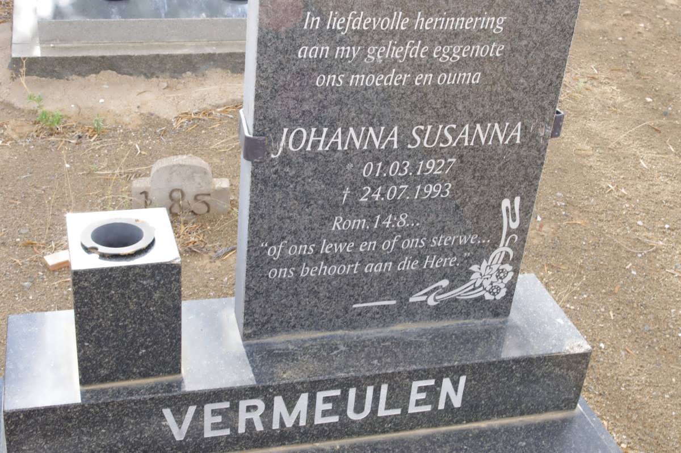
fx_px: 926
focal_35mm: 49
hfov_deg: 40.4
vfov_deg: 27.5
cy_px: 226
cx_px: 340
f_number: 11
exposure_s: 1/125
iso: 800
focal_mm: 32.5
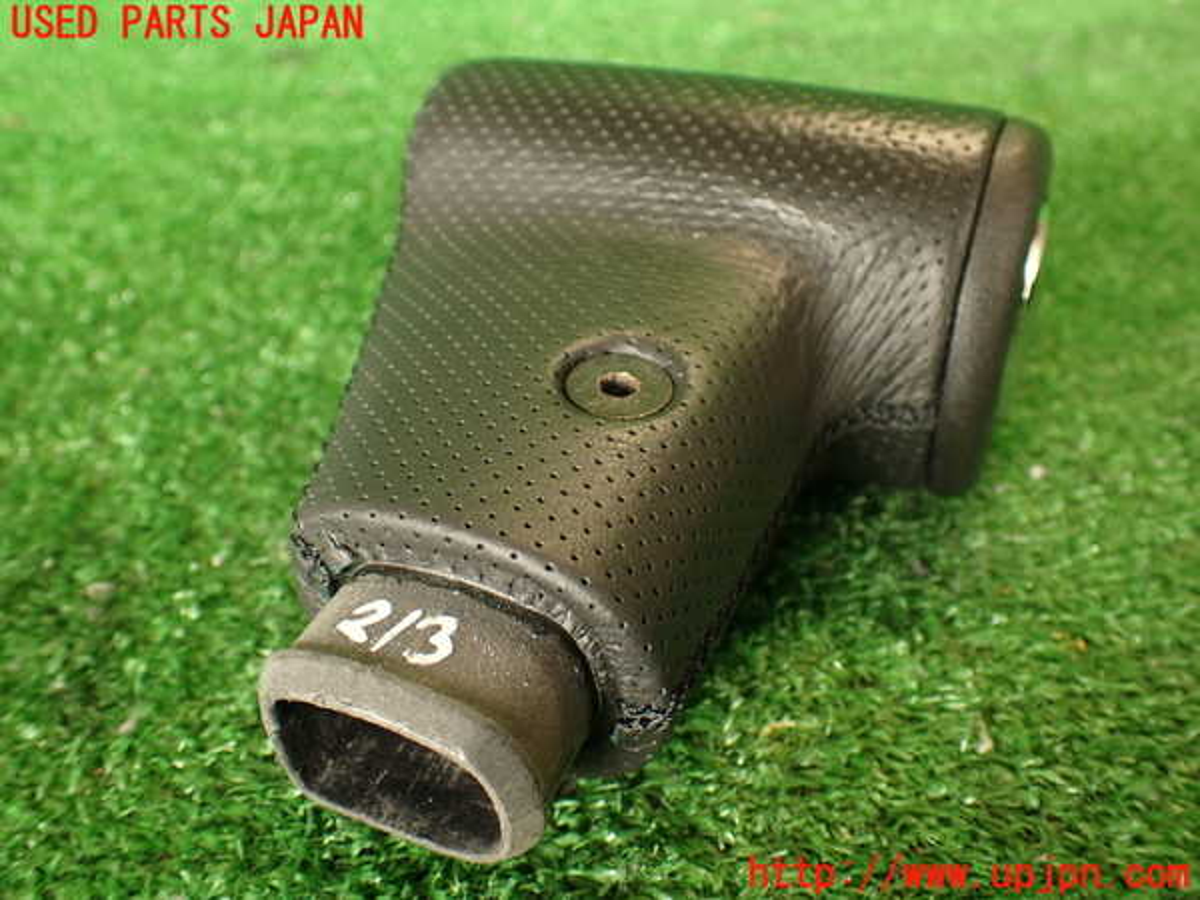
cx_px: 600
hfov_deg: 56.8
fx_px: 1109
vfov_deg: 44.2
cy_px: 450
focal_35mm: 32
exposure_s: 1/40
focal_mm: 5.79
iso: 200
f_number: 2.4
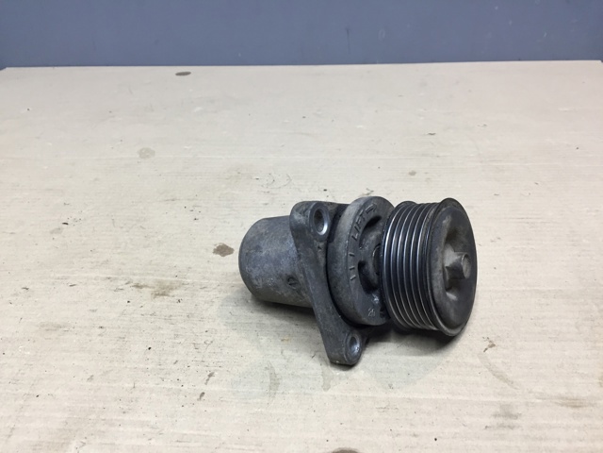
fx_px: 505
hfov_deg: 61.7
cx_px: 302
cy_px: 226
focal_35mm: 29
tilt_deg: -28.2
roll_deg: +1.4
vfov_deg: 48.2
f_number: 2.2
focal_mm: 4.15
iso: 64
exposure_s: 1/33
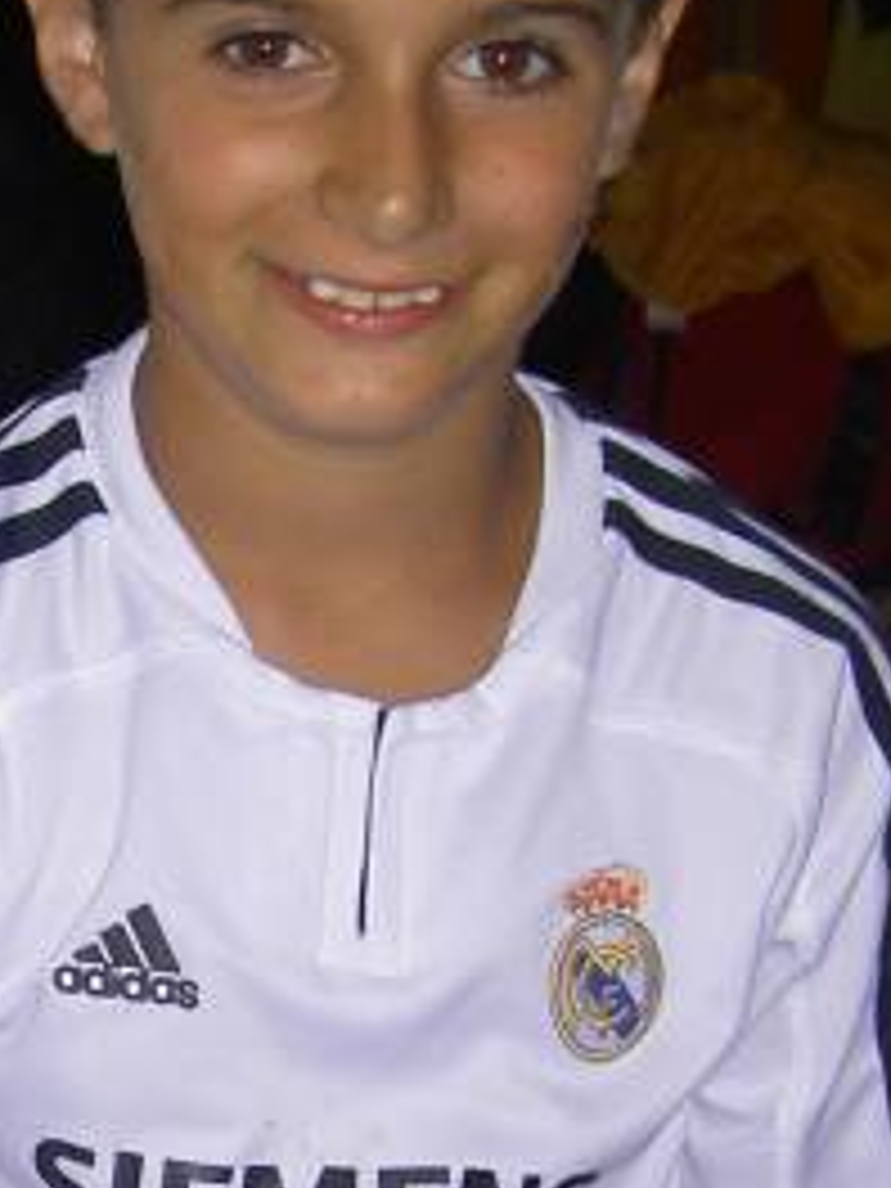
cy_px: 1084
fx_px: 4050
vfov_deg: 16.5
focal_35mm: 118
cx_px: 18
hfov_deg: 12.4
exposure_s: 1/60
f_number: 2.8
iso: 100
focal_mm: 8
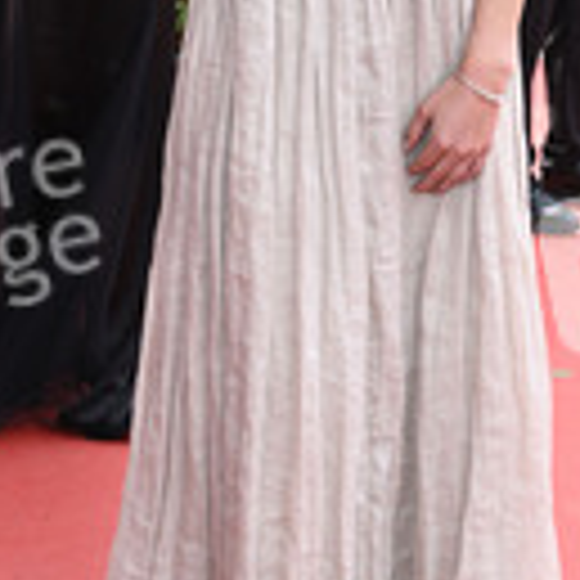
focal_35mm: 153
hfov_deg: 11.4
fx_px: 2900
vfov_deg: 11.3
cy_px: 22
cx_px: 360
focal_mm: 58
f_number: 5.6
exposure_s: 1/250
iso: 640
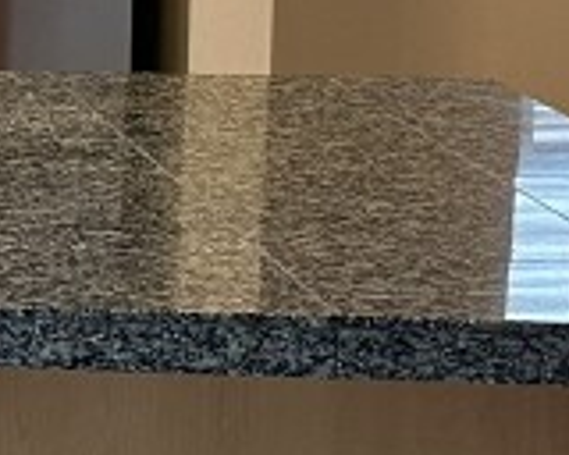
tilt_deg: -6.2
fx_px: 2526
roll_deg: +0.4
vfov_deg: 10.1
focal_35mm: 150
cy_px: -156
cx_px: -893
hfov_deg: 10.6
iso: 200
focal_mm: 6.86
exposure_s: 1/60
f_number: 1.78
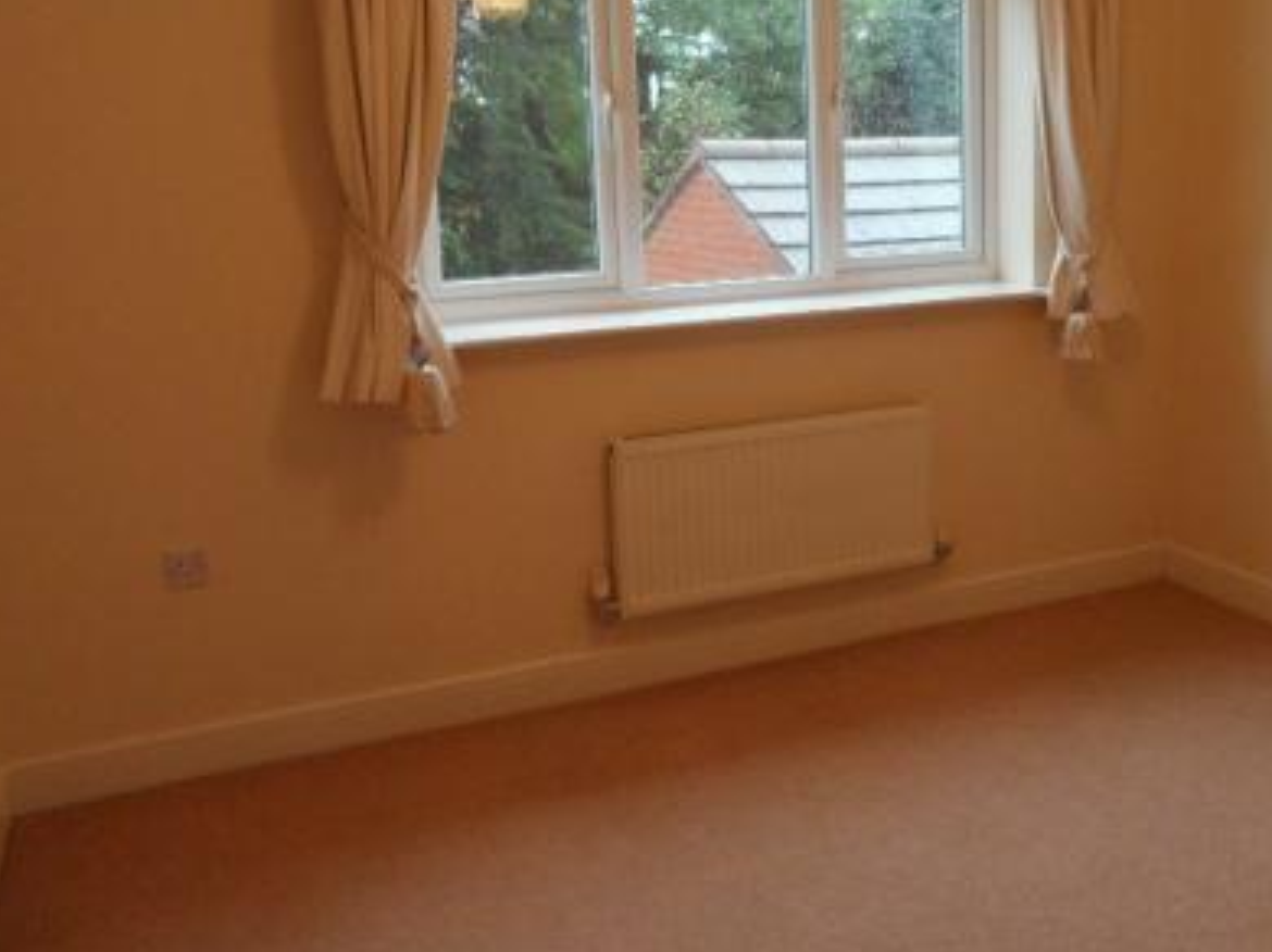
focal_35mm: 34
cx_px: 770
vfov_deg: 41.3
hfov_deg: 53.6
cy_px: 329
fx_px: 1249
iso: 240
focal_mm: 4.1
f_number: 2.9
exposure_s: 1/30
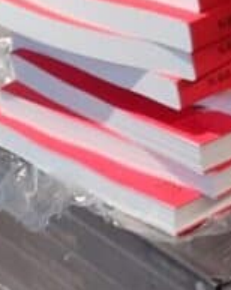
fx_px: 1686
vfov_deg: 9.8
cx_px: 482
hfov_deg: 7.5
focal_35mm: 197
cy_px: 50
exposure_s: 1/50
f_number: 1.9
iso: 125
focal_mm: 3.6
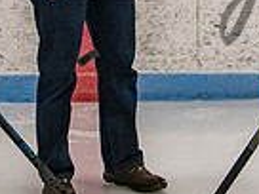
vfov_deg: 7.3
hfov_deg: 9.8
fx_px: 1504
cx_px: 87
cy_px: -89
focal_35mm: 201
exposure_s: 1/250
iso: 1250
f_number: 4
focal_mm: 28
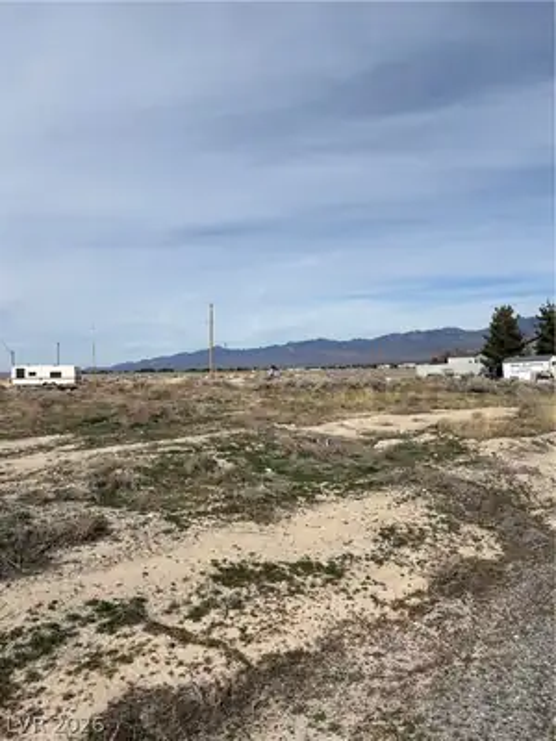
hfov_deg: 53.1
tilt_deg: +2.0
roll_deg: +1.2
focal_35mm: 26
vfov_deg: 67.3
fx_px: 557
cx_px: 278
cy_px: 370
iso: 50
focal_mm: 5.96
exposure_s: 1/6993
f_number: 1.6
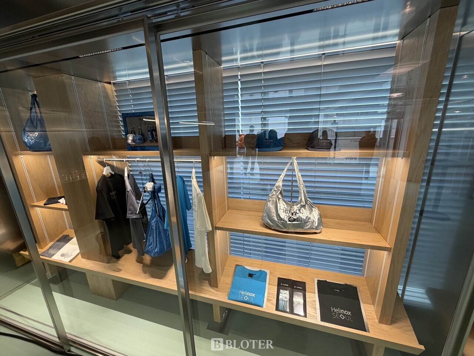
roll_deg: +0.8
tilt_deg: -15.6
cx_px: 237
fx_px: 192
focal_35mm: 14
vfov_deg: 85.7
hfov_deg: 102.1
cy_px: 178
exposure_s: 1/120
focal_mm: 2.22
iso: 125
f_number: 2.2
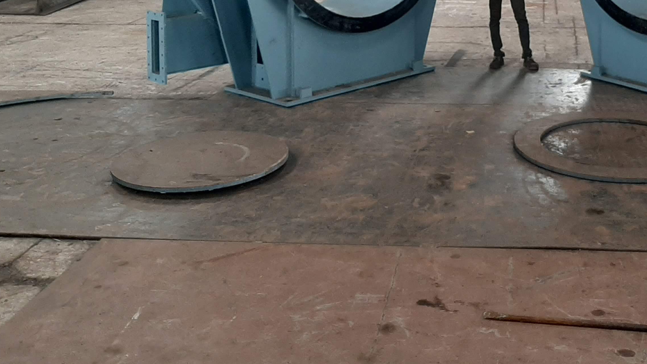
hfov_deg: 39.9
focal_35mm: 50
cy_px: -48
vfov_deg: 22.4
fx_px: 858
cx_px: 504
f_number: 1.7
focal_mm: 3.93
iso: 160
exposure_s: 1/60
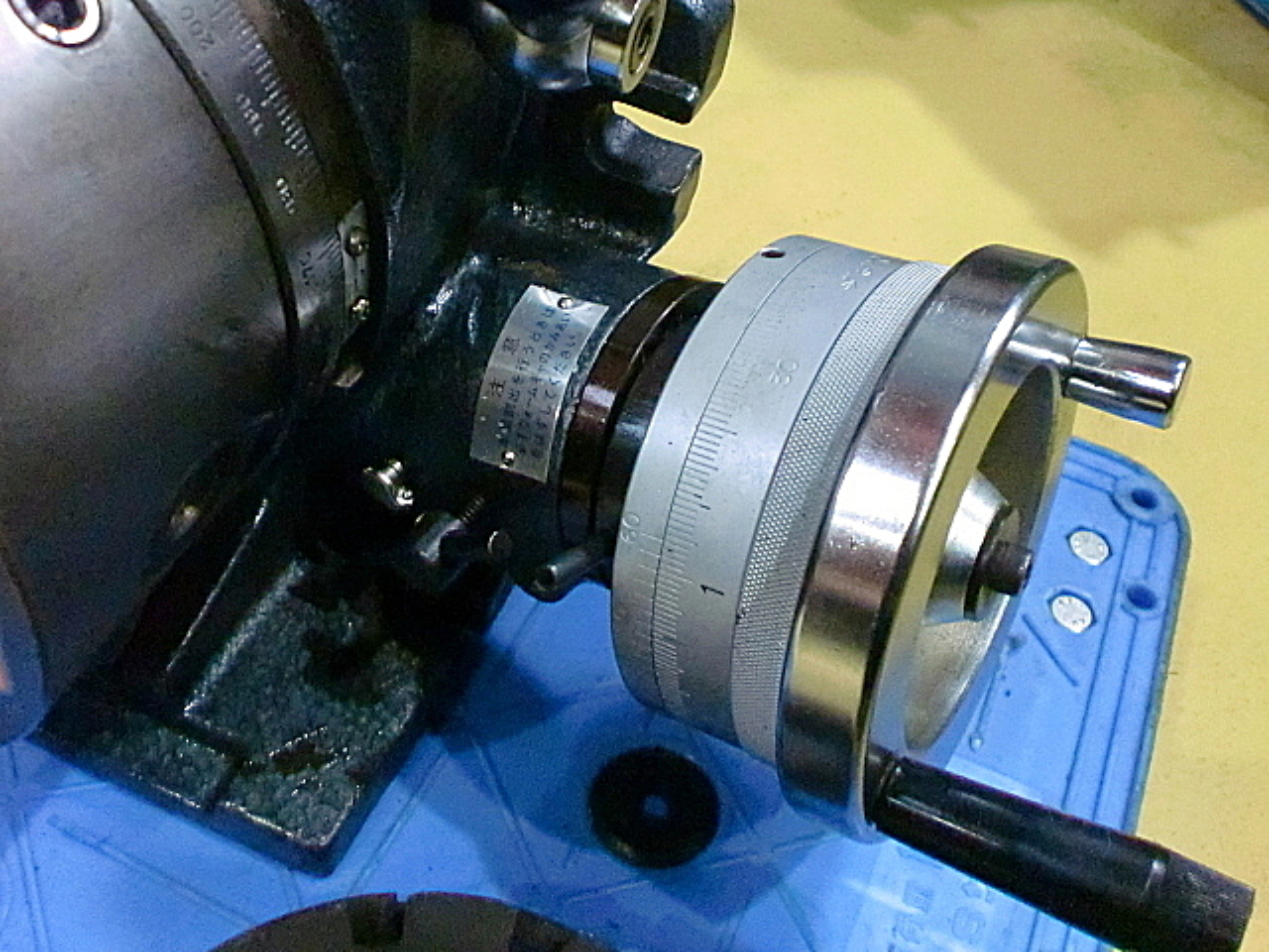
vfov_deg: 40.7
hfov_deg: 52.6
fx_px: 1283
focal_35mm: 35
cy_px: 476
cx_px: 634
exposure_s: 1/60
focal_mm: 6.3
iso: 1600
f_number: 3.1
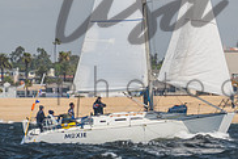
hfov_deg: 3.2
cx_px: 348
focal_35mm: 646
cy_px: 88
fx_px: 4267
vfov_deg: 2.1
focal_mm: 145
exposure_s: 1/250
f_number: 6.3
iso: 100
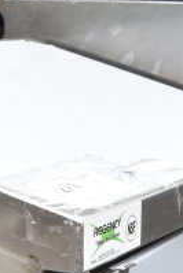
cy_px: 503
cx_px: 43
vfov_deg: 13.3
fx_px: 1050
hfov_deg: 9.9
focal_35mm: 138
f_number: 5.6
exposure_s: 1/125
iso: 200
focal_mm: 20
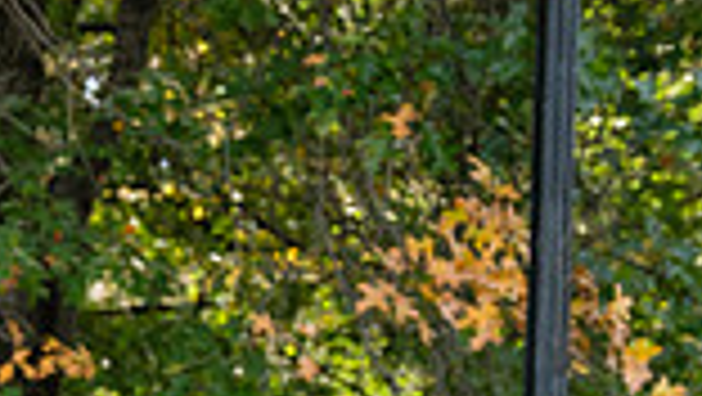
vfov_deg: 8.2
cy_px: 935
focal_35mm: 136
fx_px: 2533
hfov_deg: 13.4
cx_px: -732
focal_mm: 27
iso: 1000
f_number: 5
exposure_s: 1/320
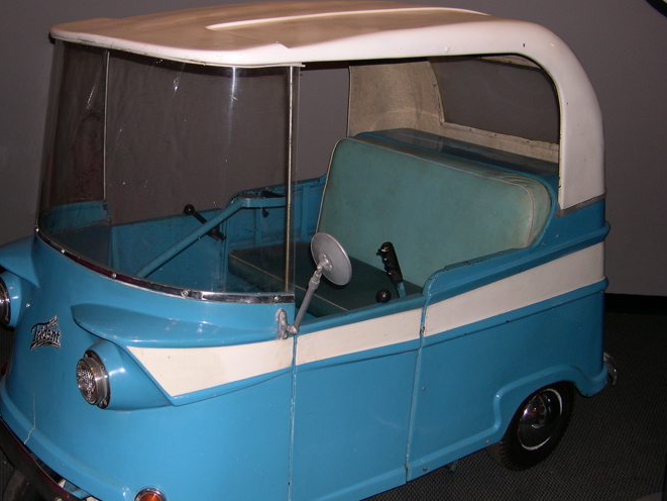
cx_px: 269
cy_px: 271
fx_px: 887
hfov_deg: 41.1
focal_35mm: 46
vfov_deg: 31.5
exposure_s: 1/60
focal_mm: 8
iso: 100
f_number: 2.8
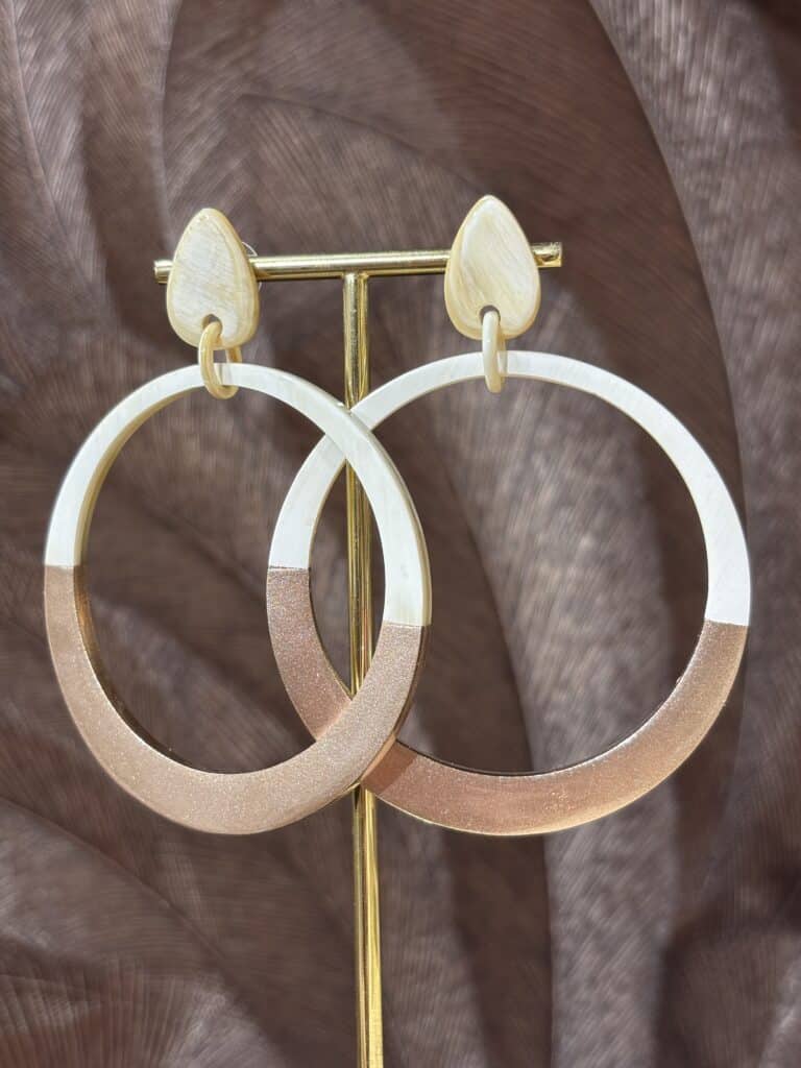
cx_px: 400
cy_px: 534
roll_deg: +0.7
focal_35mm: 52
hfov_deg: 28.0
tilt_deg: -2.6
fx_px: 1604
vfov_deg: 36.8
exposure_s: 1/50
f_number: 1.6
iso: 25
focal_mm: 5.96
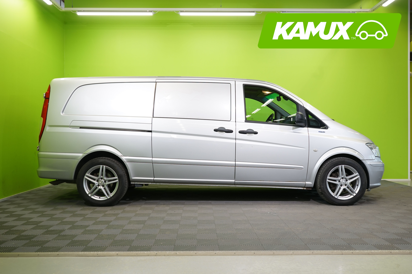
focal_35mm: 31
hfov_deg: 60.3
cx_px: 206
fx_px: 355
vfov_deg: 42.3
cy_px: 137
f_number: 6.3
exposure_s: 1/30
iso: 500
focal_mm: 31
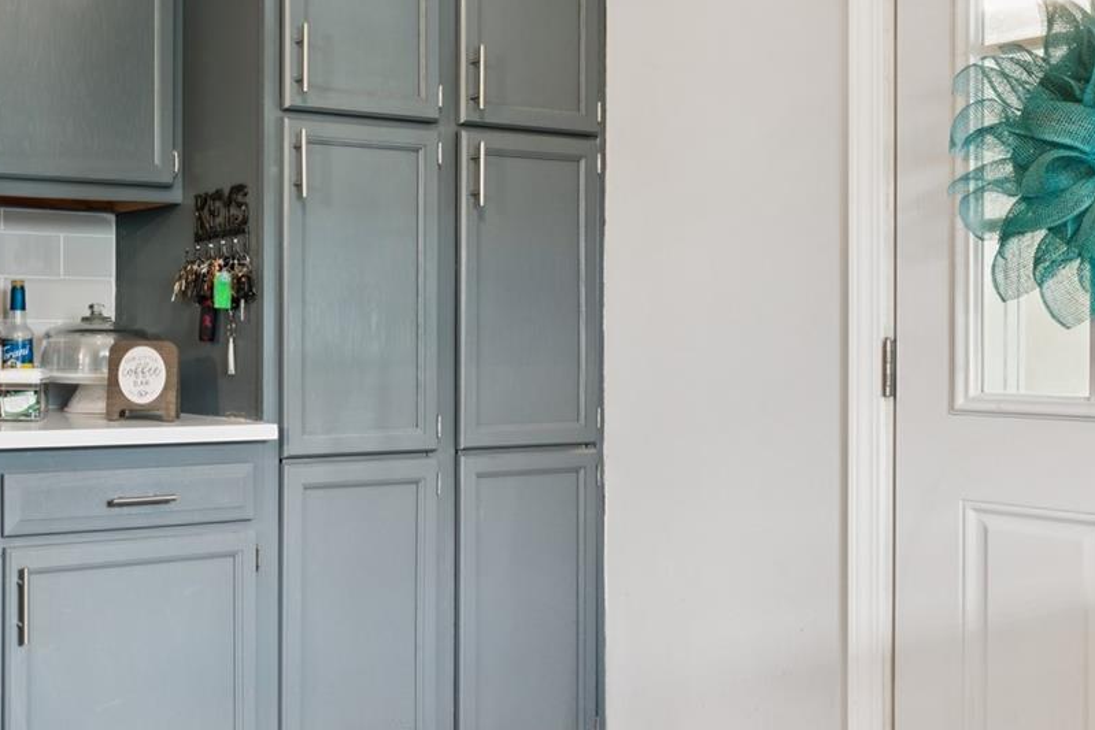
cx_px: -16
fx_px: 1294
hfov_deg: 39.9
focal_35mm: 43
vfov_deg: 31.5
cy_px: 361
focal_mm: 16.6
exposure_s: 4
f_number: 13
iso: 100
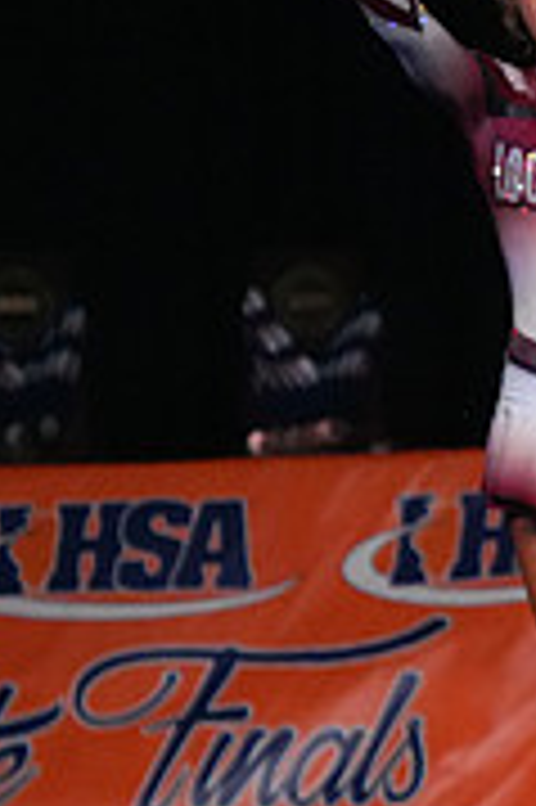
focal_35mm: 650
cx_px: 1266
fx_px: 14544
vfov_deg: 3.2
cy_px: 227
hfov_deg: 2.1
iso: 16000
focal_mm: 200
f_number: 5.6
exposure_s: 1/1250
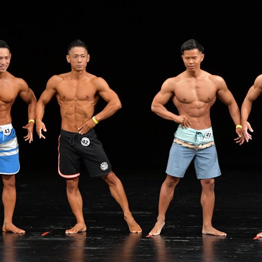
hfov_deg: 5.4
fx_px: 2800
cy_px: 131
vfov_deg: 5.4
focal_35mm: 327
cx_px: 95
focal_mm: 170
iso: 3200
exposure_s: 1/400
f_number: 5.6
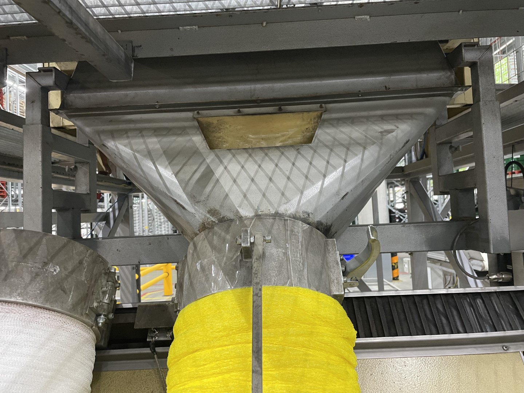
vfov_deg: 53.1
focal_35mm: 26
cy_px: 196
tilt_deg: +3.3
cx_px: 262
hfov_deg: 67.3
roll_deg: +2.7
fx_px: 394
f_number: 1.6
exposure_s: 1/56
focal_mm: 4.2
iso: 500
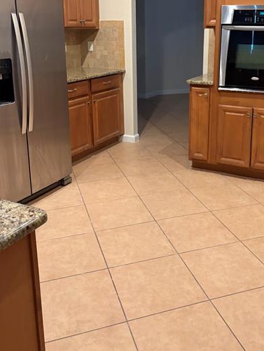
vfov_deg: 48.3
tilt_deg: -14.3
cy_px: 122
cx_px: 162
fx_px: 386
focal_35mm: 38
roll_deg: +0.9
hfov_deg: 37.5
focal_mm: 5.96
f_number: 1.6
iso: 400
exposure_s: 1/60
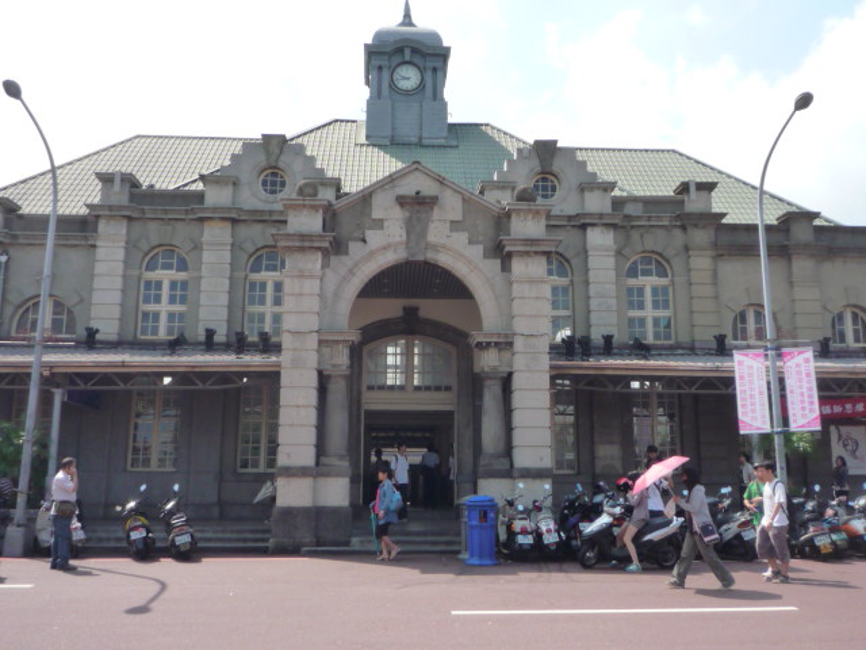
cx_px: 433
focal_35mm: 34
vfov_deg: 41.8
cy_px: 325
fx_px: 851
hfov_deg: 54.0
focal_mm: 4.4
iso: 160
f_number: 4
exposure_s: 1/500
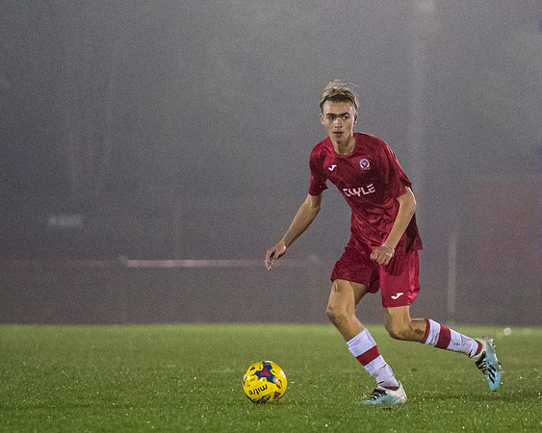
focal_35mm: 495
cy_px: 169
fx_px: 7940
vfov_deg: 3.1
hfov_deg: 3.9
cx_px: 403
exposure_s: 1/1250
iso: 6400
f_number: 2.8
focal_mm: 195
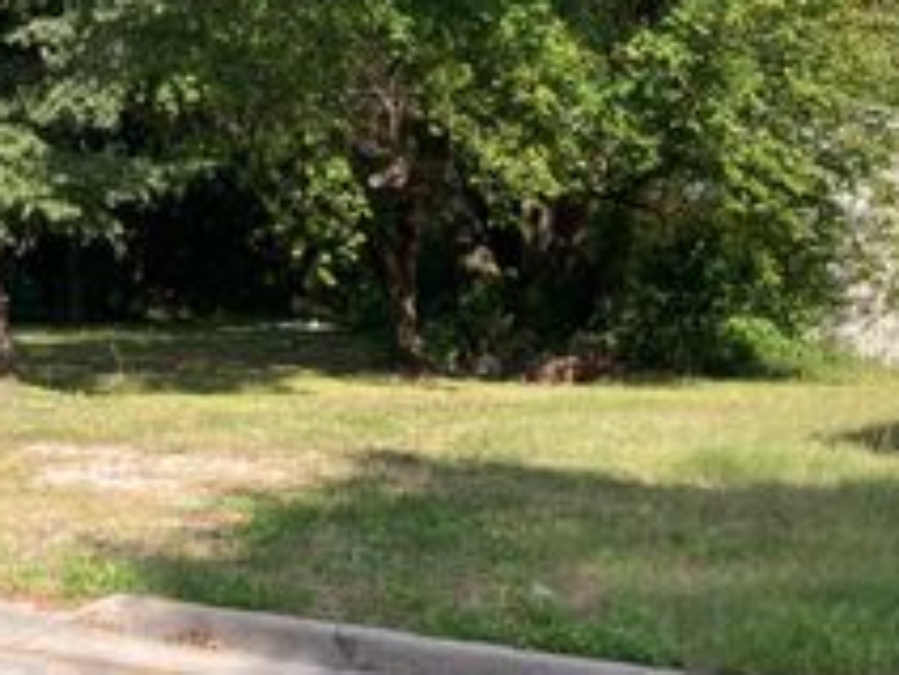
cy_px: 129
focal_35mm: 66
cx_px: 225
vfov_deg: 22.0
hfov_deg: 28.9
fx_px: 1714
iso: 20
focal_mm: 3.99
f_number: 1.8
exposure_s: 1/607
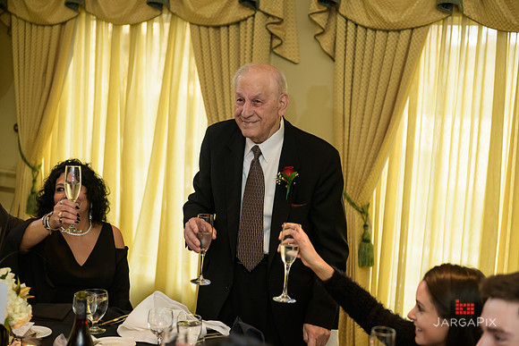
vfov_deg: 21.9
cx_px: 260
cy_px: 173
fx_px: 894
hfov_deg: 32.4
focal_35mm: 62
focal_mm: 62
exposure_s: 1/125
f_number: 3.2
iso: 1000
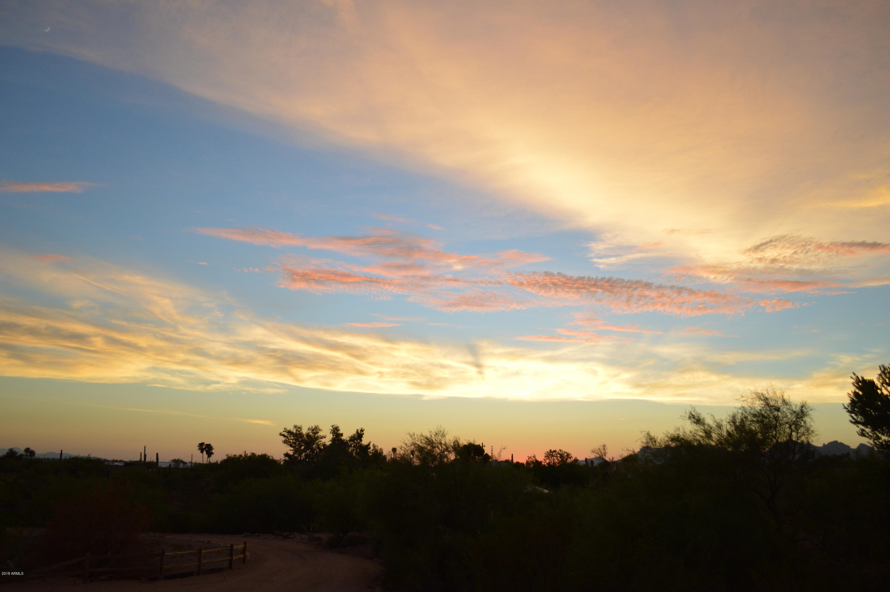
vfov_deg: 43.5
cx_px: 445
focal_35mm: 30
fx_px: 741
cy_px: 296
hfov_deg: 62.0
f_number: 3.8
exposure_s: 1/500
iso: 500
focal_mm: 20
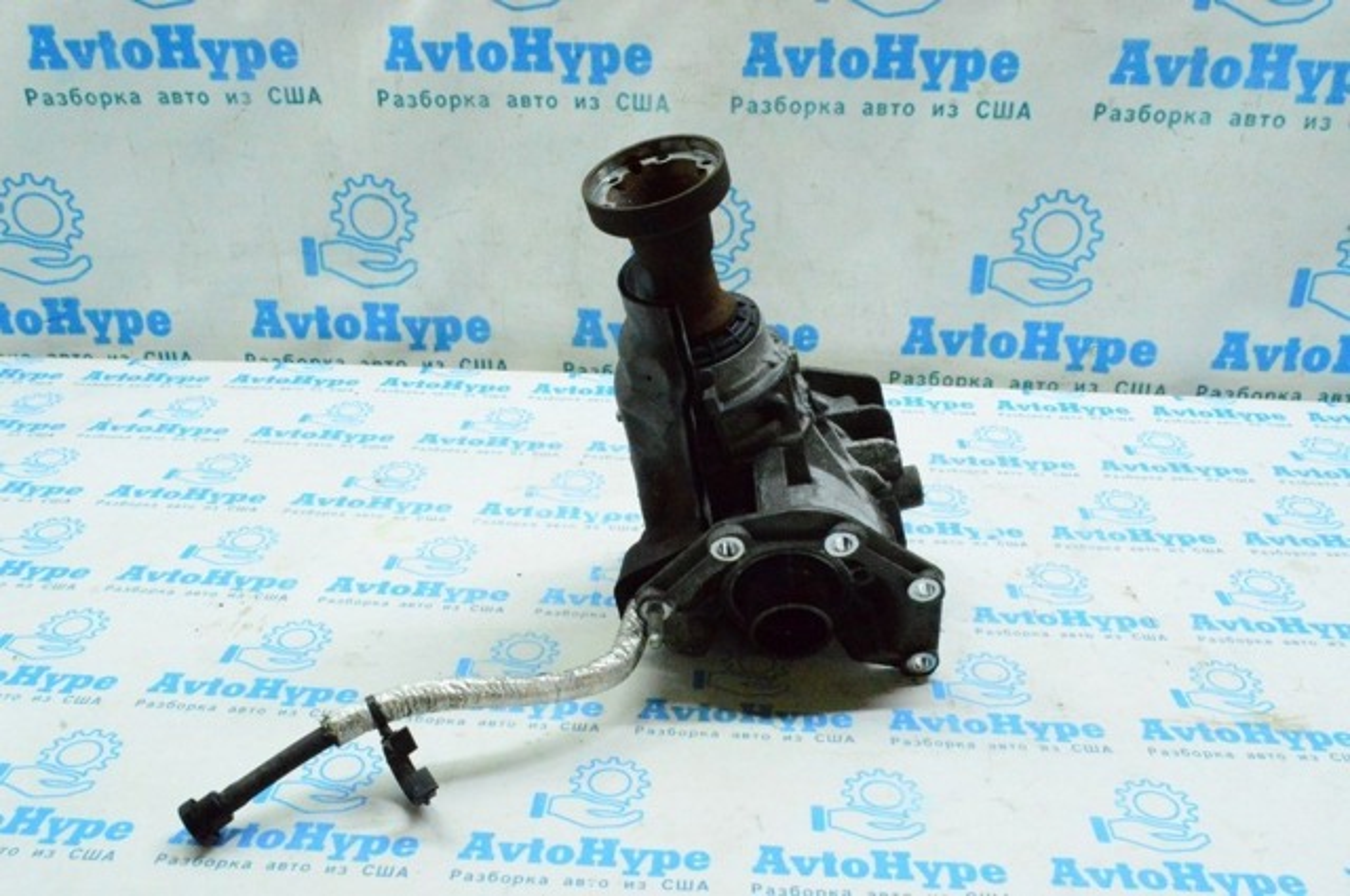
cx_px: 675
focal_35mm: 33
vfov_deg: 39.9
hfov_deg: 57.3
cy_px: 448
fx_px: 1236
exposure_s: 1/50
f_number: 25
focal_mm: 22
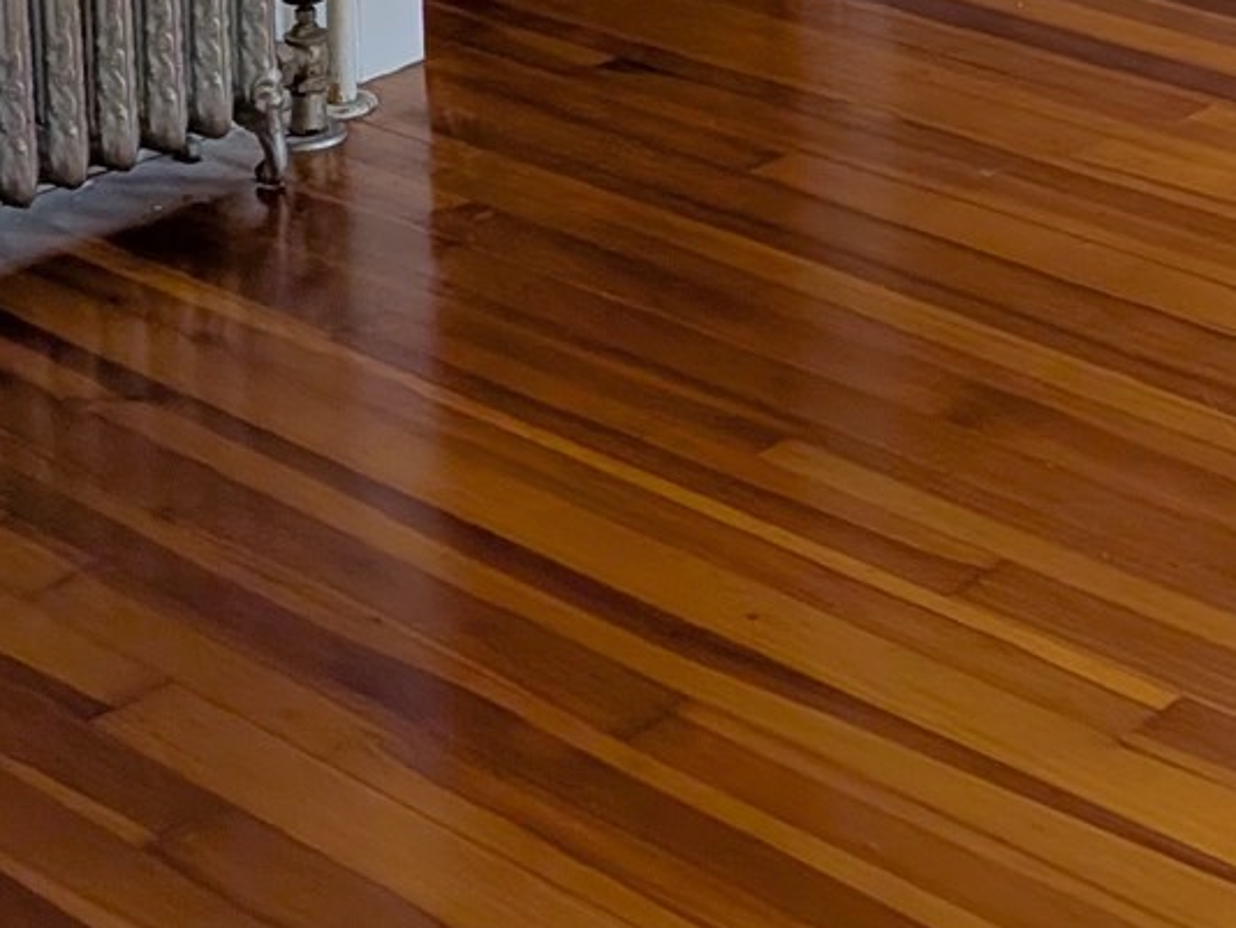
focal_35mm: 92
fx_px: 3286
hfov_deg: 20.2
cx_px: 1403
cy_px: -750
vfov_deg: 14.2
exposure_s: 1/540
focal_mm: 4.53
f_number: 1.7
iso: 27
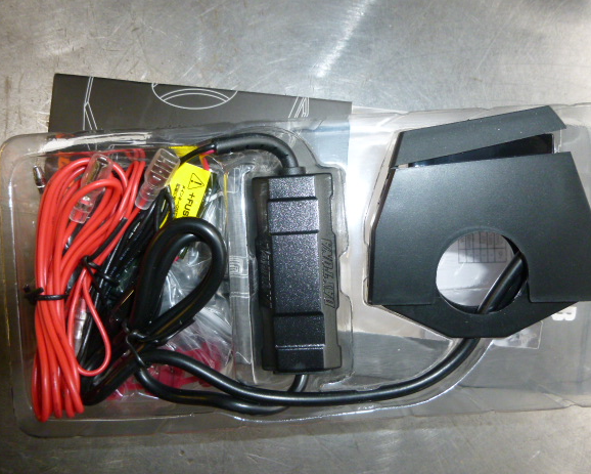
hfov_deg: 64.0
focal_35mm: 27
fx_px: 473
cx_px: 283
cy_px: 245
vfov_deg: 53.2
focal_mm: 4.5
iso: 200
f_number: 3.1
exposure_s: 1/60
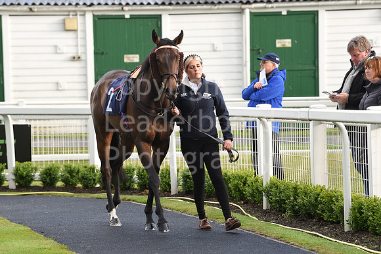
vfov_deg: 7.4
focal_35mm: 185
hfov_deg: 11.1
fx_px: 1958
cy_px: 127
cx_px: 190
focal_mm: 185
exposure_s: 1/500
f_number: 5.6
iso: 800
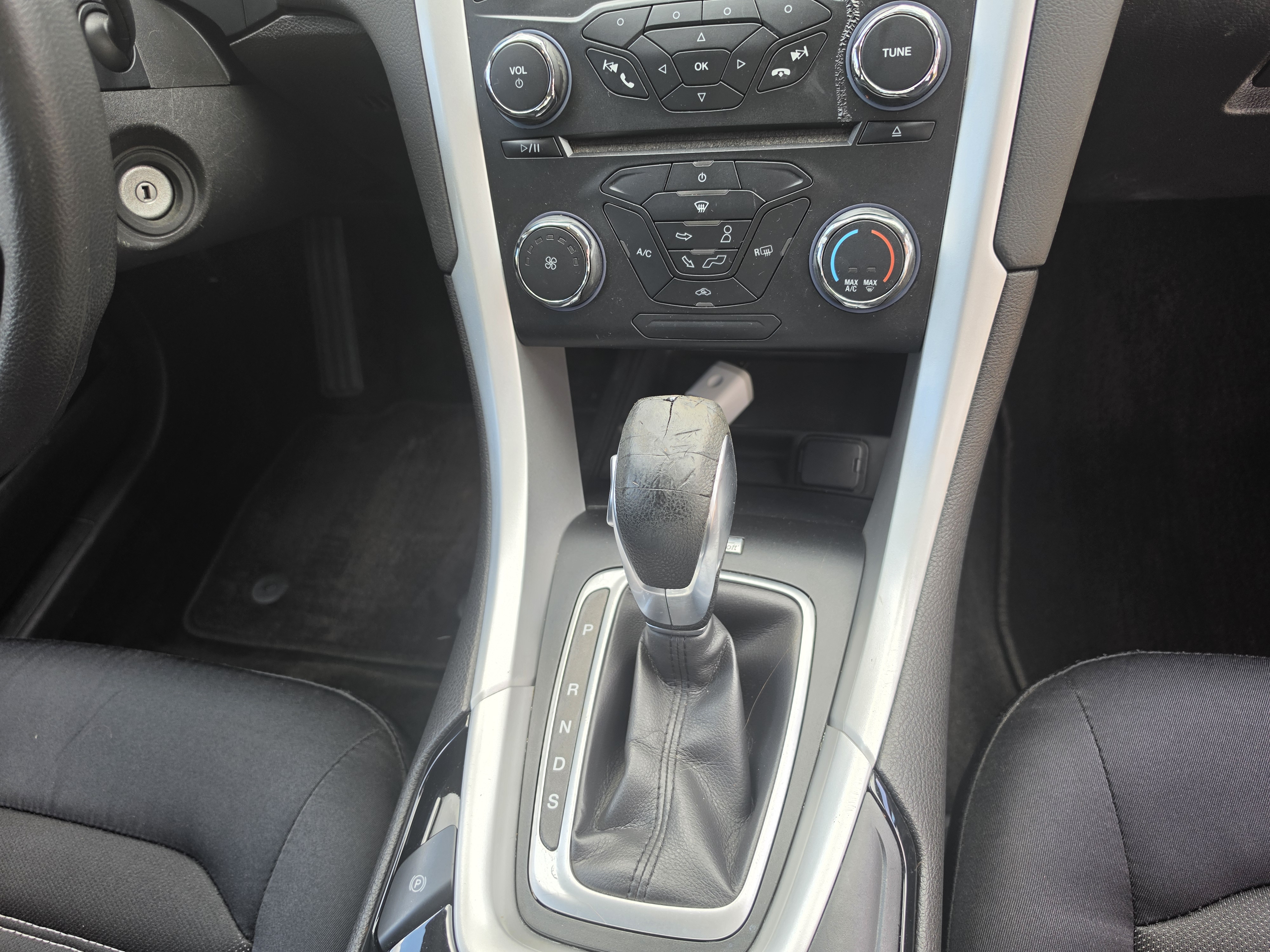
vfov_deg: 58.9
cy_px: 476
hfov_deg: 73.9
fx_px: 844
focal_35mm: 23
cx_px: 635
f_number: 1.4
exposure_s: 1/180
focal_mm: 6.5
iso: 20
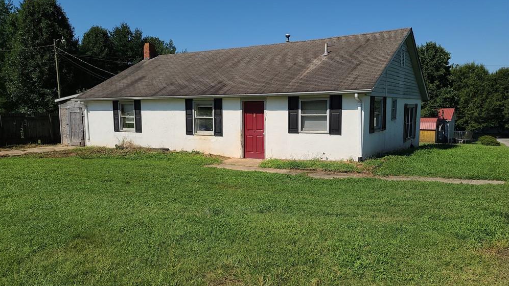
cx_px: 249
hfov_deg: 67.9
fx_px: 378
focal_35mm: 28
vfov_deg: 41.5
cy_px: 149
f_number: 1.8
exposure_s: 1/1546
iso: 16
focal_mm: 7
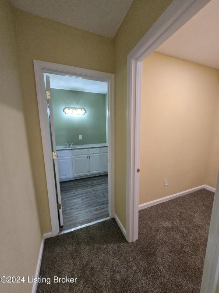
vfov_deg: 106.2
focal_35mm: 13
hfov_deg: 89.9
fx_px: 110
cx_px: 110
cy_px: 146
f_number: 2.2
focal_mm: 1.7
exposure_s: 1/60
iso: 400
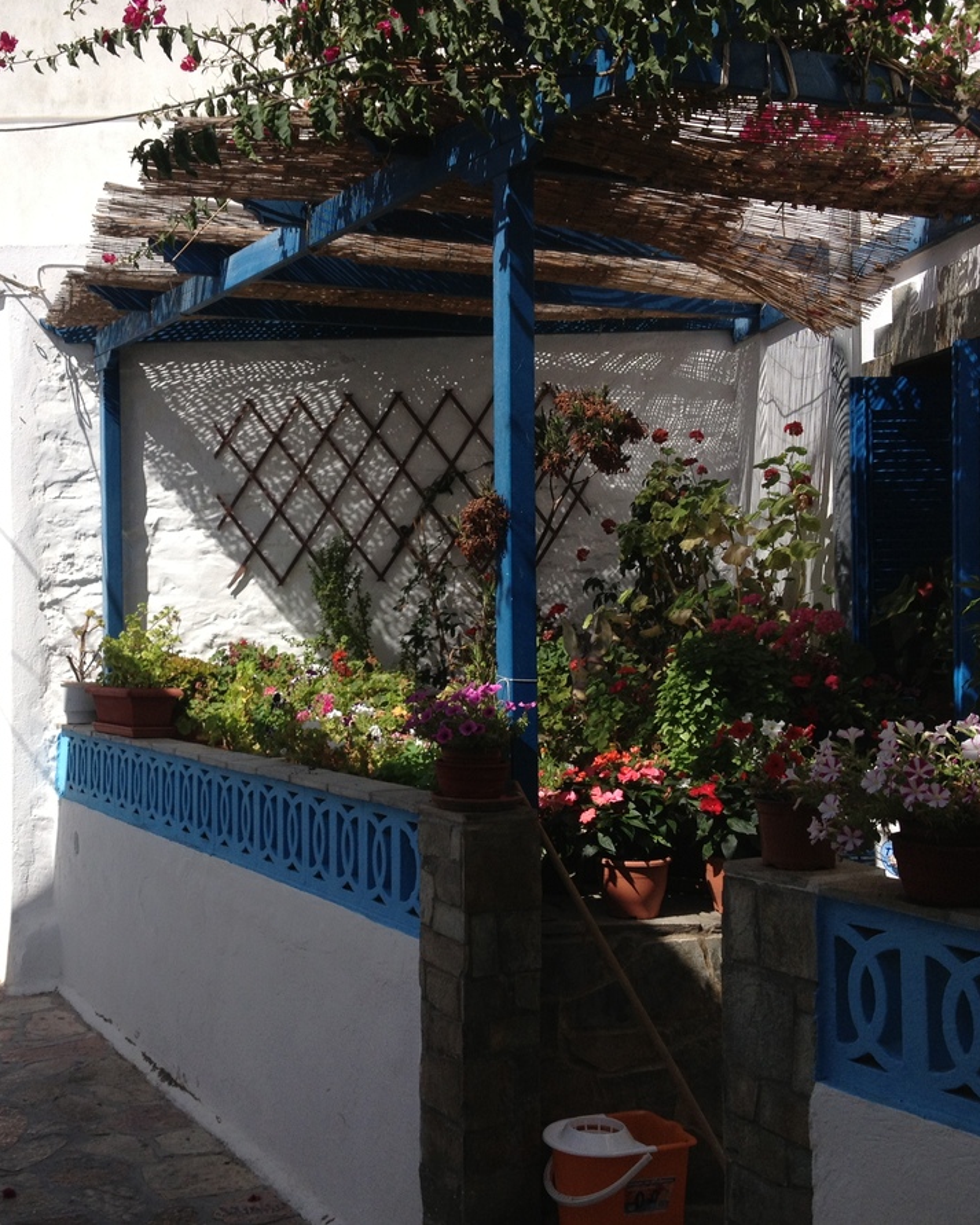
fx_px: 1667
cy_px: 608
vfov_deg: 40.3
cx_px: 289
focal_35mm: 46
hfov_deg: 32.3
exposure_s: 1/1972
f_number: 2.4
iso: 50
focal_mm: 4.28
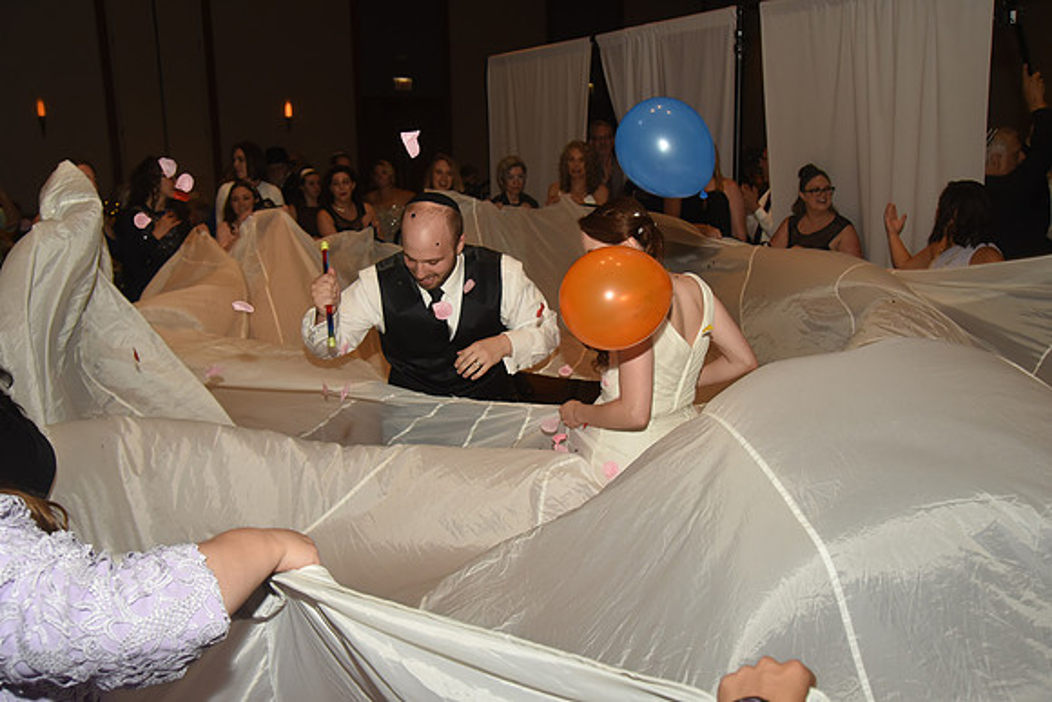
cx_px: 526
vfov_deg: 42.3
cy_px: 351
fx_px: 906
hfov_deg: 60.3
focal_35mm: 31
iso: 1600
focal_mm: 31
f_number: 5.6
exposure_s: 1/160
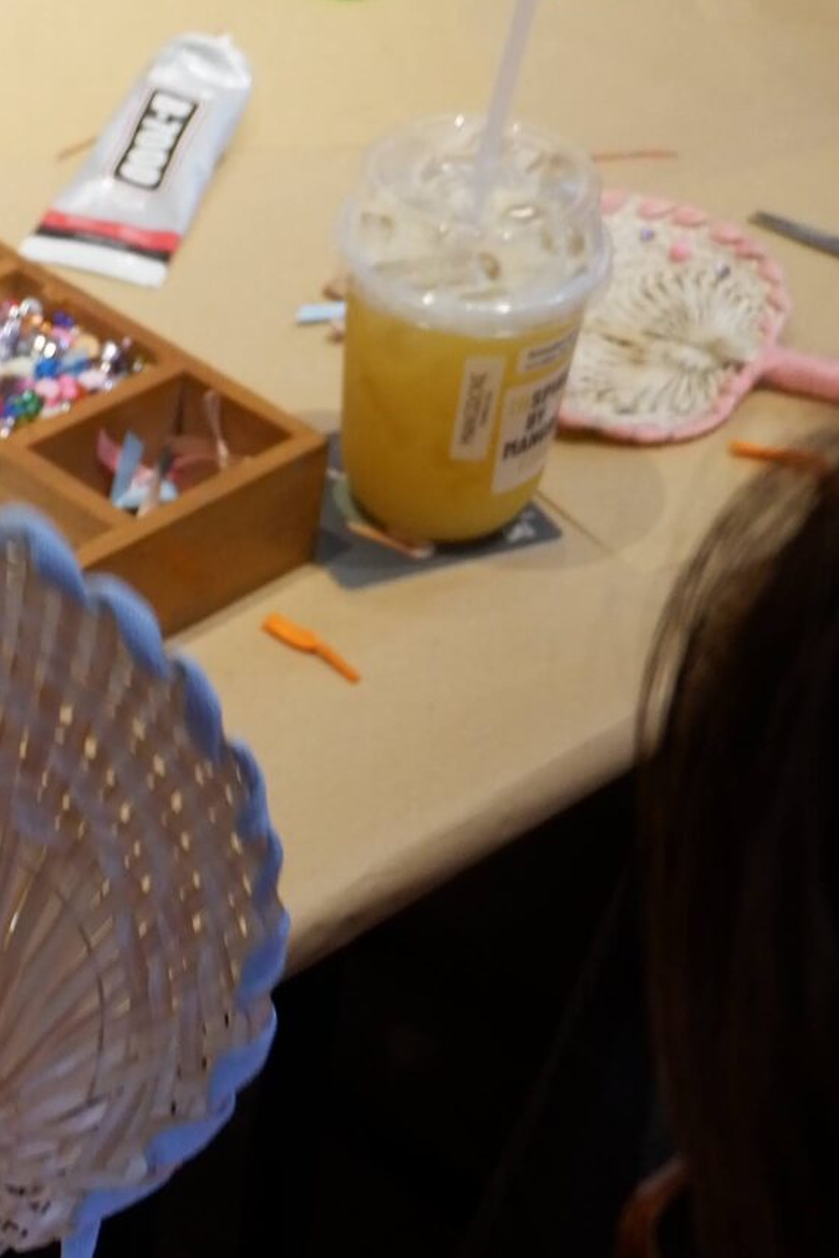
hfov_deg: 12.4
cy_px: 820
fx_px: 3774
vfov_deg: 18.9
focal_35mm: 108
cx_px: -116
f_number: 4.2
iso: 800
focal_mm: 24.3
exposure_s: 1/50
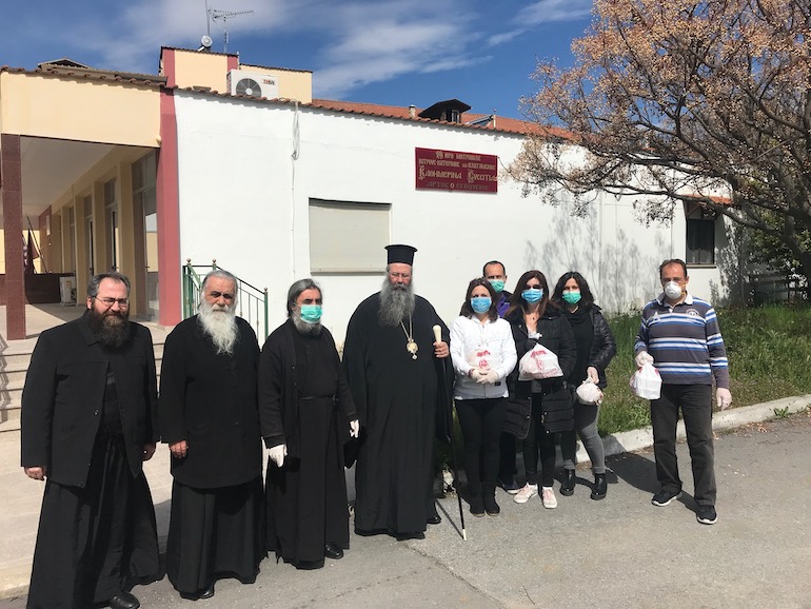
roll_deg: +1.2
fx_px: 656
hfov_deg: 63.4
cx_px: 406
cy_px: 304
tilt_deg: -2.3
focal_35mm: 28
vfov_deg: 49.8
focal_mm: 3.99
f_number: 1.8
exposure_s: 1/5988
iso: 20
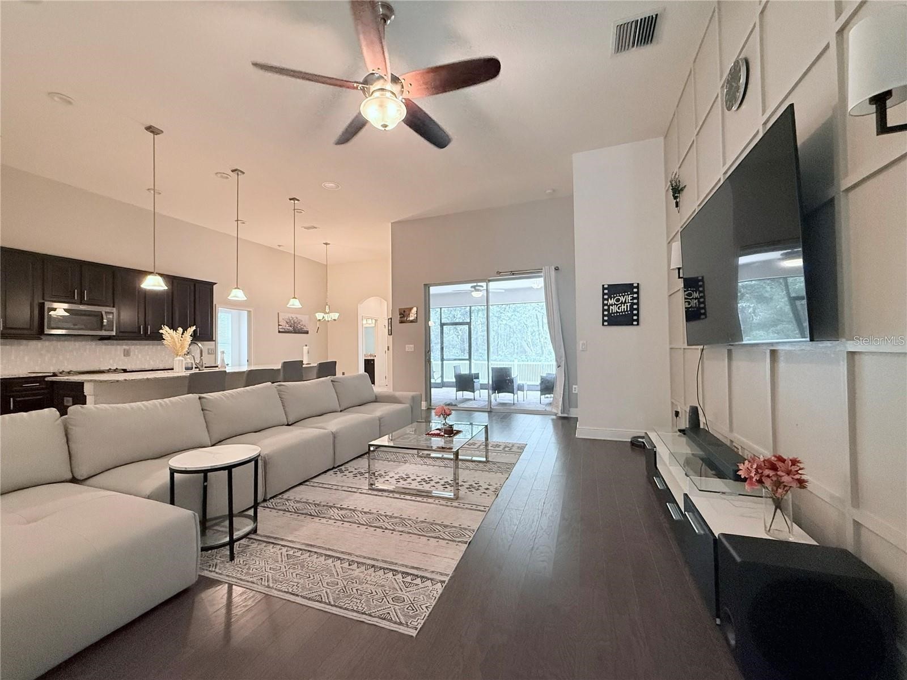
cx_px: 454
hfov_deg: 102.1
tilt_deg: +1.3
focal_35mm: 14
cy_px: 340
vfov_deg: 85.7
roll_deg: +0.5
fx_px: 367
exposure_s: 1/120
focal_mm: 2.22
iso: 500
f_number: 2.2
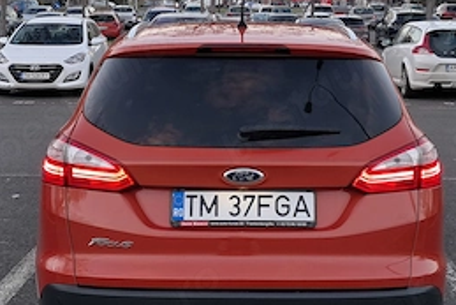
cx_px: 243
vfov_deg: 20.9
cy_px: 102
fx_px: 824
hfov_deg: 30.9
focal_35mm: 65
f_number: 1.8
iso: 50
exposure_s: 1/50
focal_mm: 4
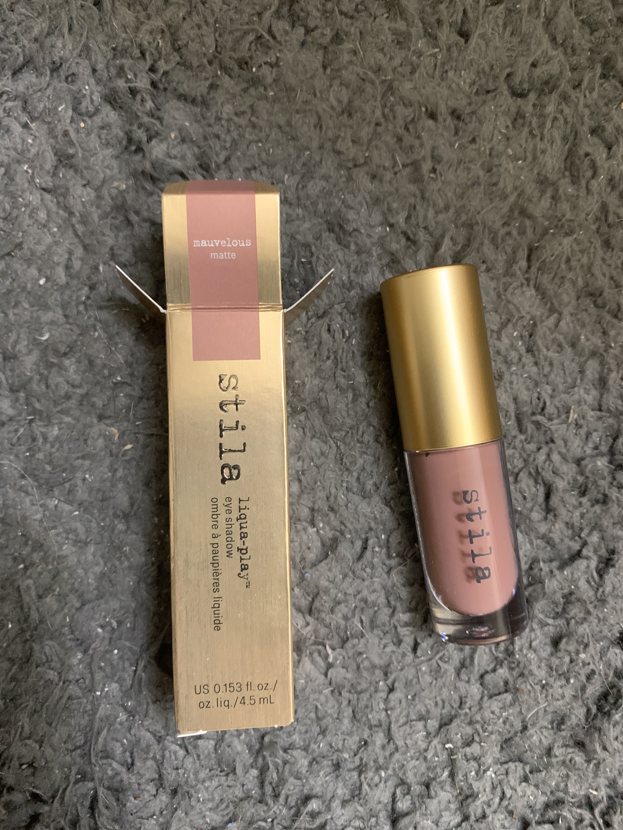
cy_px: 415
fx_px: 624
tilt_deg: -86.7
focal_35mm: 26
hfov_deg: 53.1
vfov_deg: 67.3
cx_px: 312
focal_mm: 4.25
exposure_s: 1/30
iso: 400
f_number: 1.8
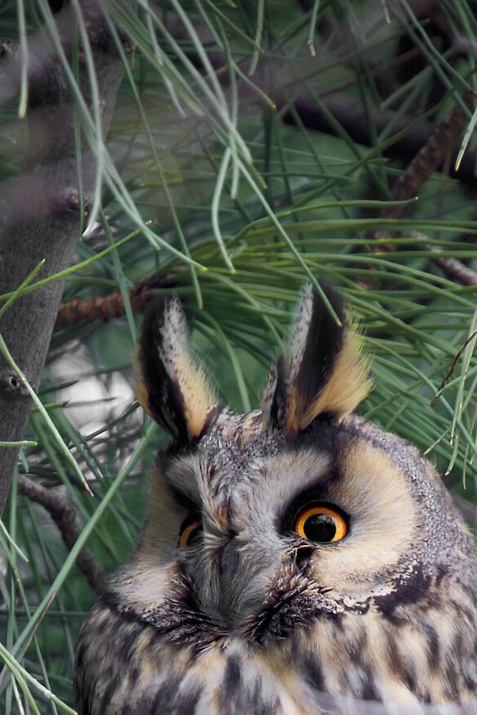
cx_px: 105
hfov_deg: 0.8
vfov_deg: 1.3
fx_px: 32553
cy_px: 857
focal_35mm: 1638
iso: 160
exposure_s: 1/30
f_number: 6.3
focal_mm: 600
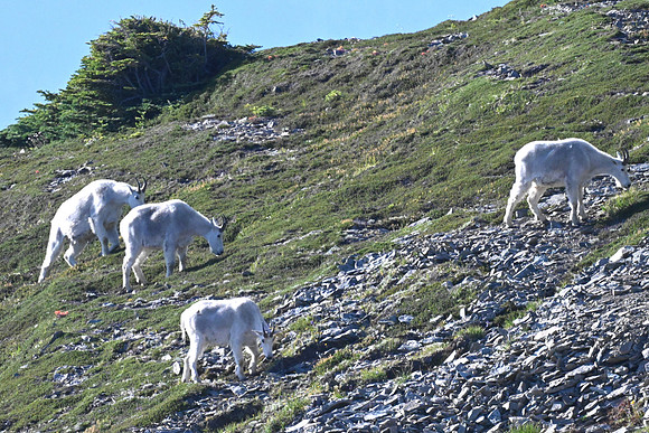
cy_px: 216
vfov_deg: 1.1
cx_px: 324
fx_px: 21637
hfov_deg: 1.7
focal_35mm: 1200
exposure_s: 1/3200
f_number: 13
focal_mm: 1200
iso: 6400
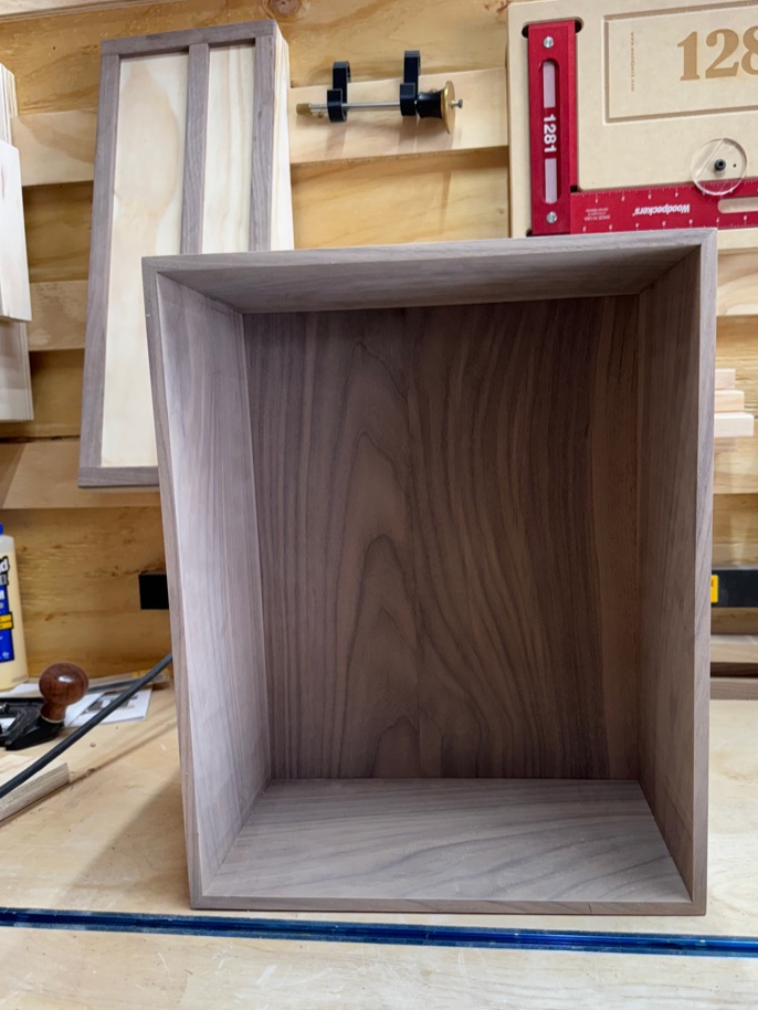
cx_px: 409
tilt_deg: -7.7
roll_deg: +1.1
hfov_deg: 49.7
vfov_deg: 63.3
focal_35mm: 28
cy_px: 550
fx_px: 817
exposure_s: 1/120
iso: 160
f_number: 1.78
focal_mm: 6.76
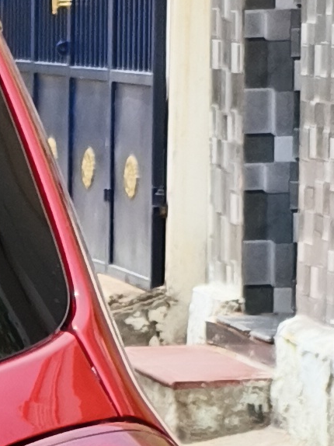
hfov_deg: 4.0
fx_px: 4596
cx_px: -717
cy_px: 685
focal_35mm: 357
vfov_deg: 5.5
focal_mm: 7.1
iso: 100
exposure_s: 1/1528
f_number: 1.85
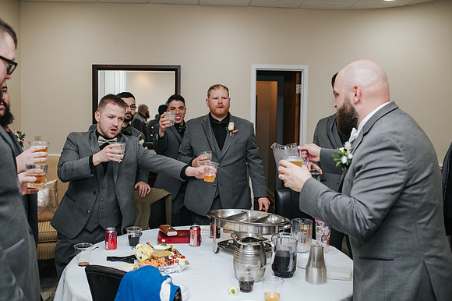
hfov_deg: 54.5
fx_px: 439
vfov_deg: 37.8
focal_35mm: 35
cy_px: 150
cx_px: 226
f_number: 3.2
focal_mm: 35
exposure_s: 1/200
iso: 800
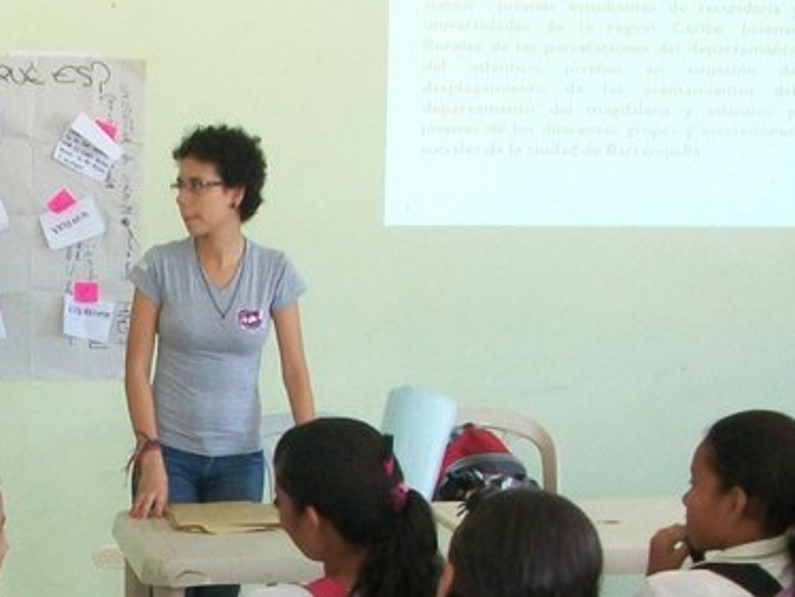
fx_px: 2137
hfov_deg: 20.1
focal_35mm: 93
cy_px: 690
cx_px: -79
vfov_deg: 15.4
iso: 160
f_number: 2.8
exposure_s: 1/50
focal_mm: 5.7
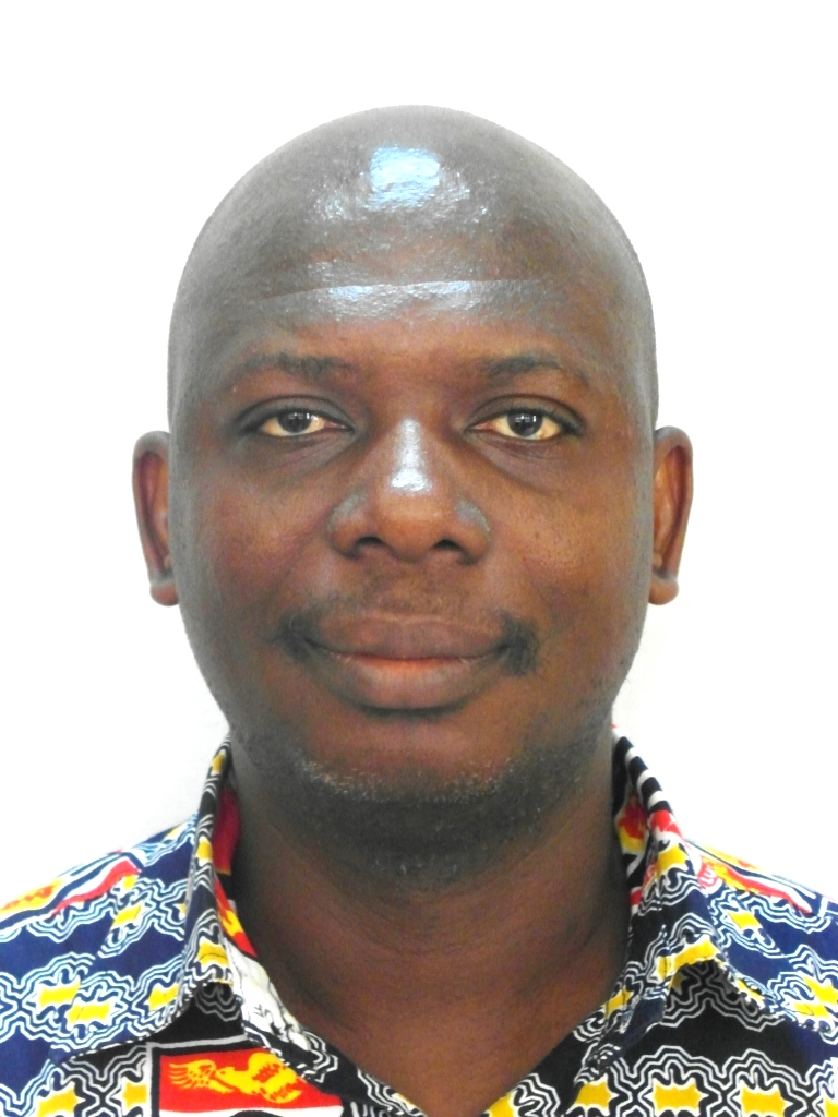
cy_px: 558
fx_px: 3680
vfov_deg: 17.3
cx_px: 419
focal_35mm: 114
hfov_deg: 13.0
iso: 800
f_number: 4
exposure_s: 1/15
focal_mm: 20.3
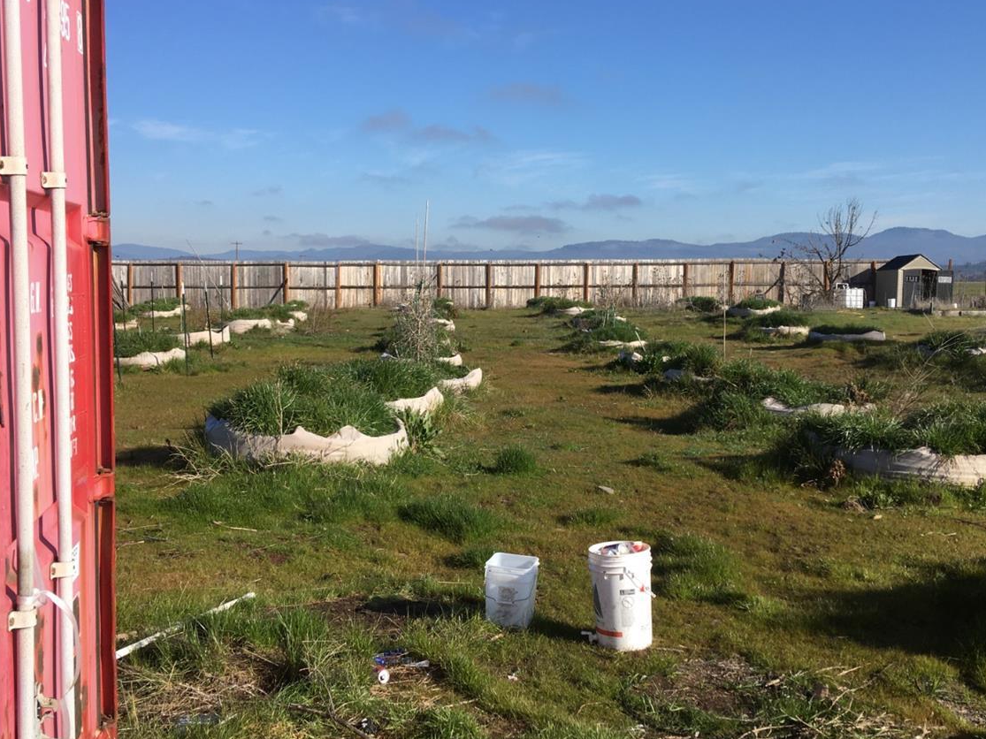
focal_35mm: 39
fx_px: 1111
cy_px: 348
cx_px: 481
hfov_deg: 47.9
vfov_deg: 36.8
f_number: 2.2
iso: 25
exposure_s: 1/1241
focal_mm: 4.15
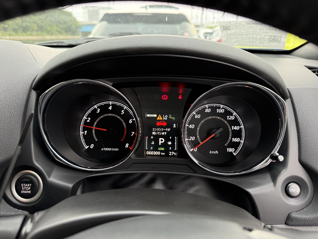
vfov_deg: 56.8
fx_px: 220
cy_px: 120
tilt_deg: -19.1
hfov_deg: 71.6
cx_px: 159
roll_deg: -2.9
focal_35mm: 24
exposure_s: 1/109
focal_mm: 6.76
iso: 200
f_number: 1.78
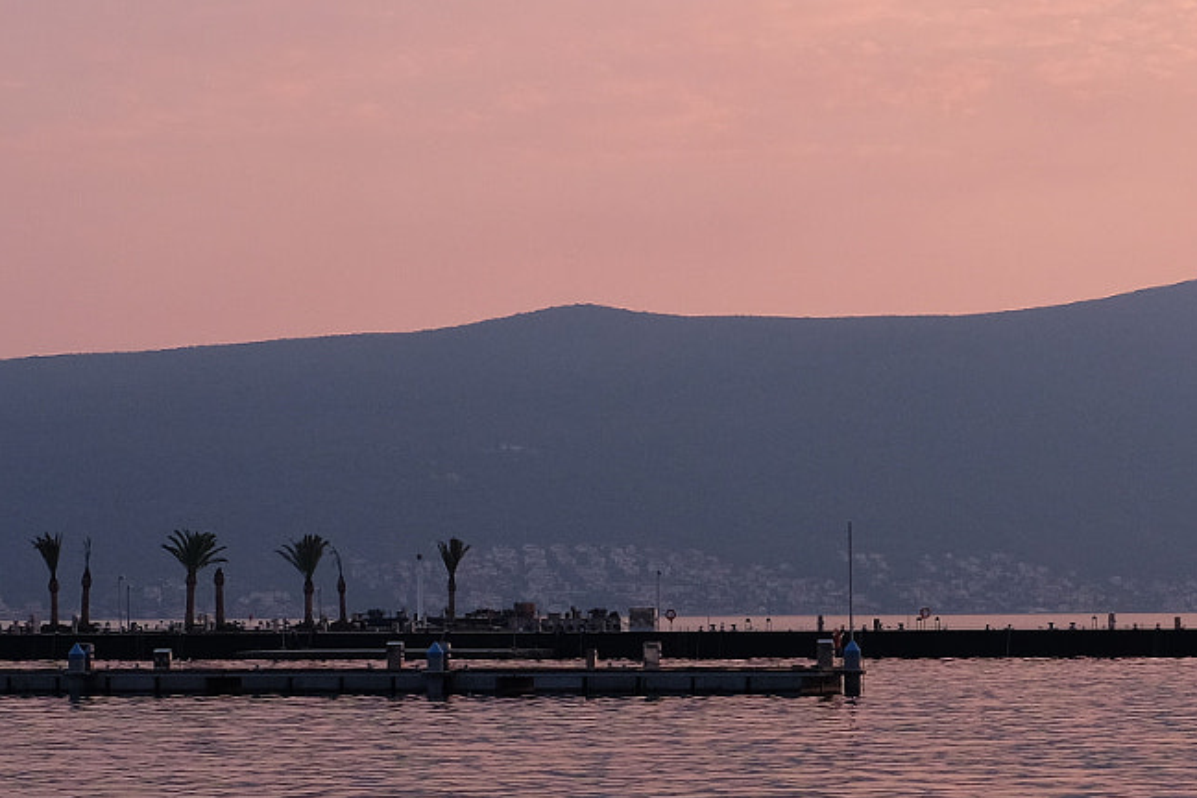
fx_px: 4023
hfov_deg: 16.9
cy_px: 659
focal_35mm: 121
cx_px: 866
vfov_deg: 11.3
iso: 800
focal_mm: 32.6
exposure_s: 1/210
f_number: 7.1
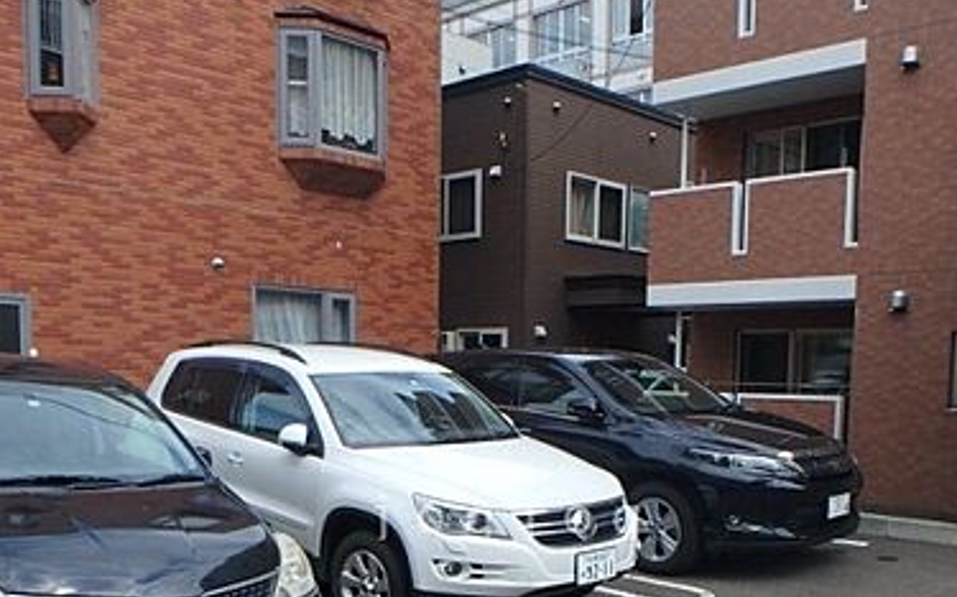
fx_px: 991
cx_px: 510
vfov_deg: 32.2
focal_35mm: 38
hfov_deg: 51.5
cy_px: 515
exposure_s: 1/800
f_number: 3.5
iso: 125
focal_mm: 3.7
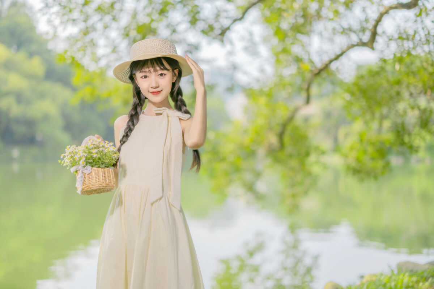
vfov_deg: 27.5
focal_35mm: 49
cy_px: 144
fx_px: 591
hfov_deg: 40.3
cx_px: 217
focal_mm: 50
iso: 100
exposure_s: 1/3200
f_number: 1.2
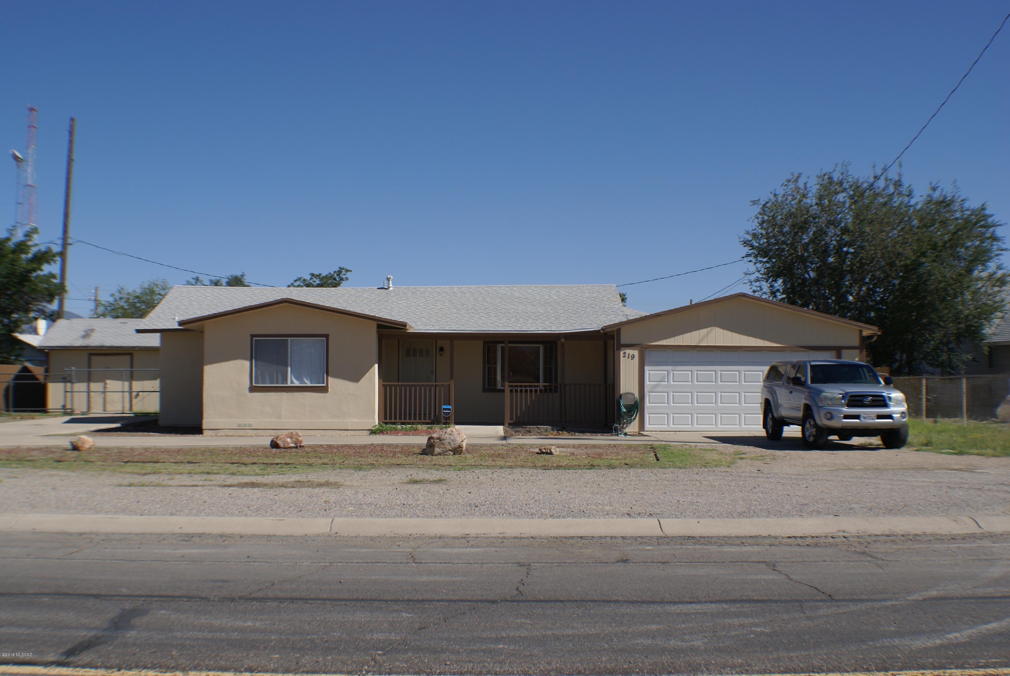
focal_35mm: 52
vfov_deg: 25.8
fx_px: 1475
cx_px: 505
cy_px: 338
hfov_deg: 37.8
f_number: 6.3
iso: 100
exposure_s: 1/640
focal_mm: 35
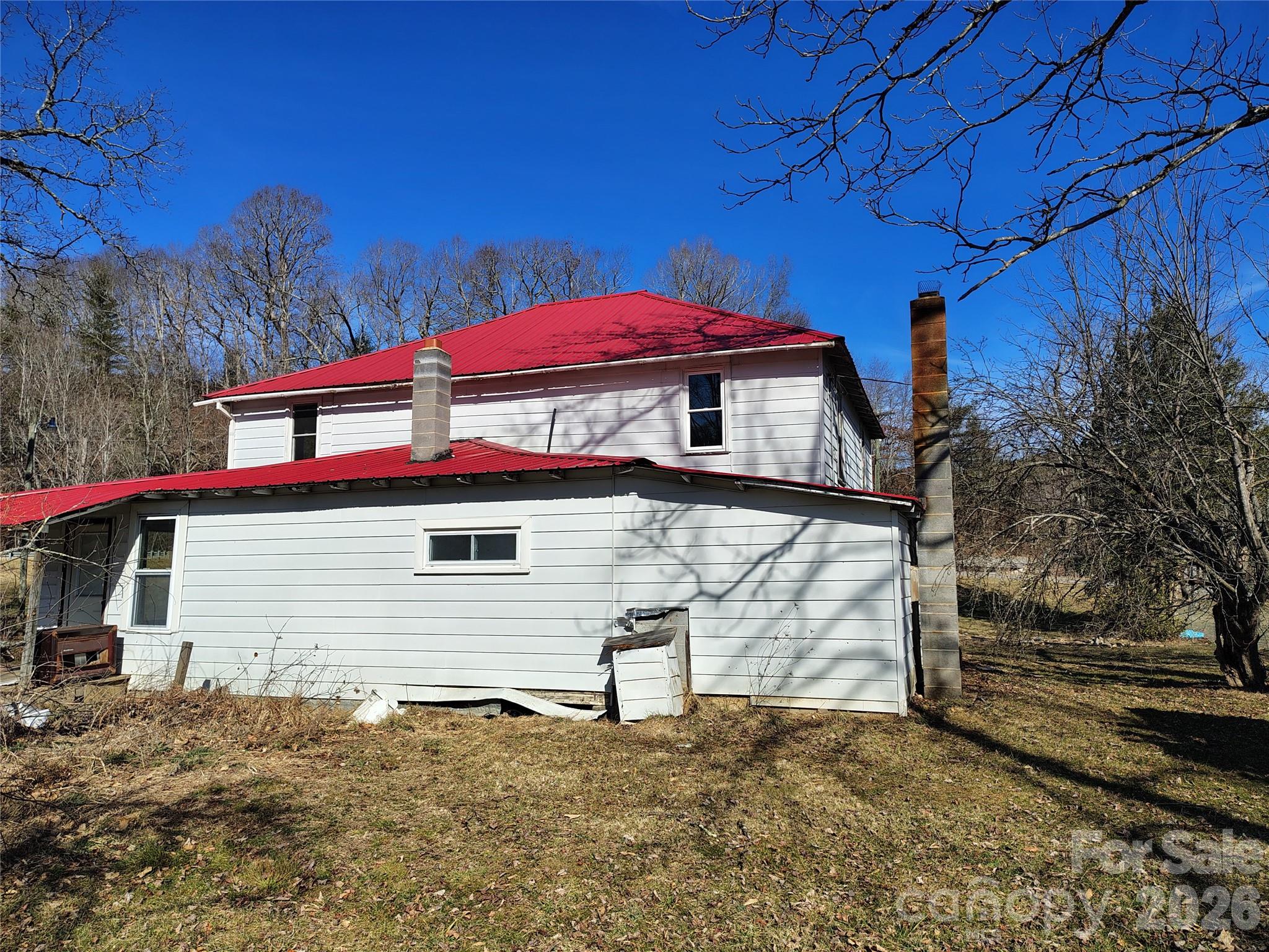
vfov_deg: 56.8
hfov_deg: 71.6
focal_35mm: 24
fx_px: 880
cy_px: 476
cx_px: 634
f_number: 1.8
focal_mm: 5.56
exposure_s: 1/2930
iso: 102
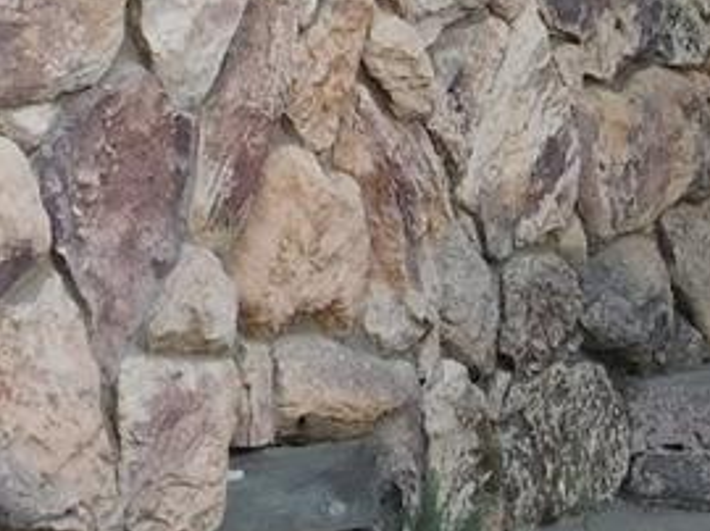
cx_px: 410
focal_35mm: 128
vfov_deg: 11.5
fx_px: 2623
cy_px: 97
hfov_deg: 15.4
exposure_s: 1/80
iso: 125
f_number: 3
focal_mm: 4
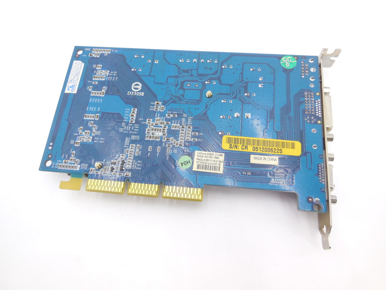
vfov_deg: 54.9
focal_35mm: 25
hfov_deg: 69.4
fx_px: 279
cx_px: 193
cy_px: 145
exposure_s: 1/60
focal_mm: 4.5
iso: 125
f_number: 3.1
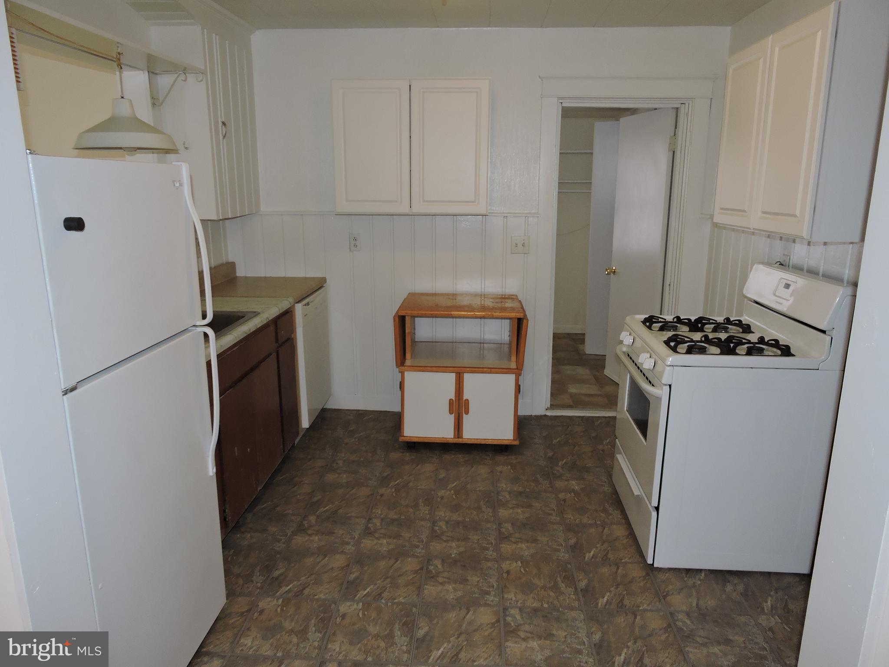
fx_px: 616
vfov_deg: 56.8
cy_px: 334
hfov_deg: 71.6
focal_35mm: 24
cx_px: 444
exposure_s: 1/30
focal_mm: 4.3
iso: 200
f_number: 3.3
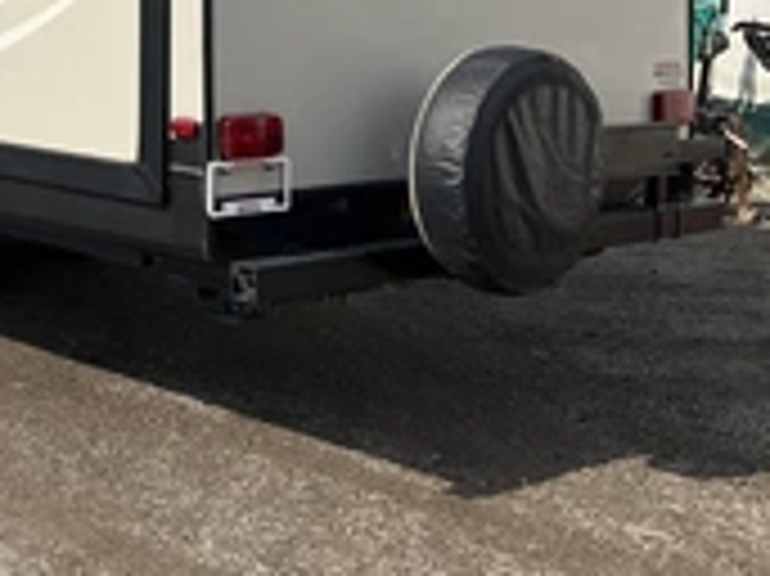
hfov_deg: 26.7
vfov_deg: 20.8
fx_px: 1512
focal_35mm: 68
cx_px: -32
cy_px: -9
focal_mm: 3
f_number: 1.8
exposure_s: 1/2667
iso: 25
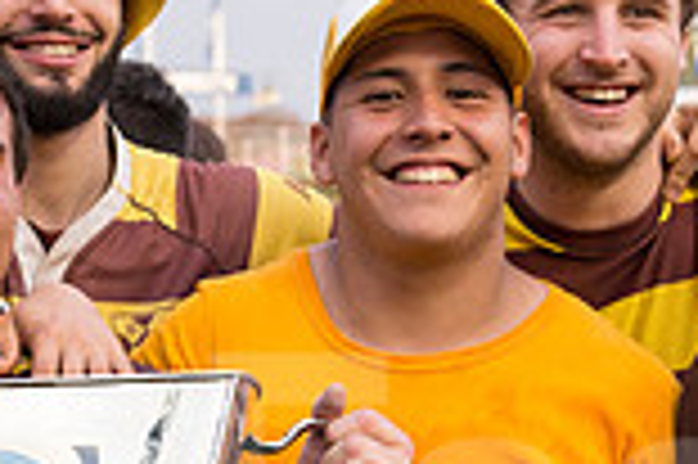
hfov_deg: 12.3
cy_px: 489
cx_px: 14
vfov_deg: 8.2
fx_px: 3196
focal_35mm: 165
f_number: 4
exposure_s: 1/1000
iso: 1600
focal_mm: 44
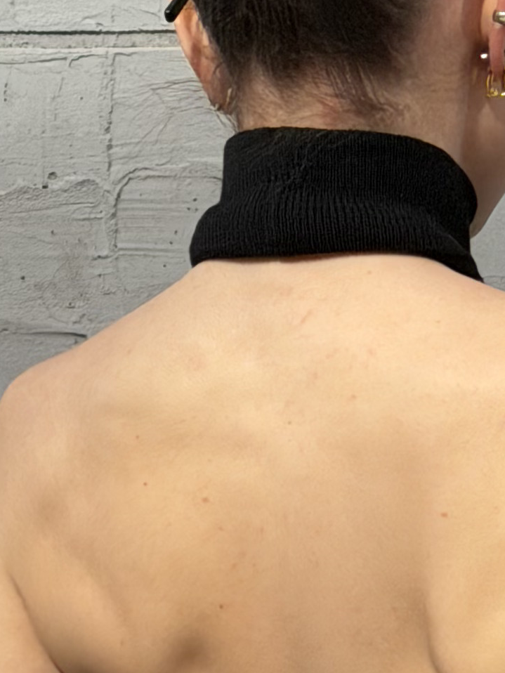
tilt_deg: -5.2
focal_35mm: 202
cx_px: 493
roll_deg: +0.7
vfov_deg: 9.7
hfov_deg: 7.3
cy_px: 773
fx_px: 3927
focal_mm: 6.76
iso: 64
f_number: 1.78
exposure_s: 1/2494
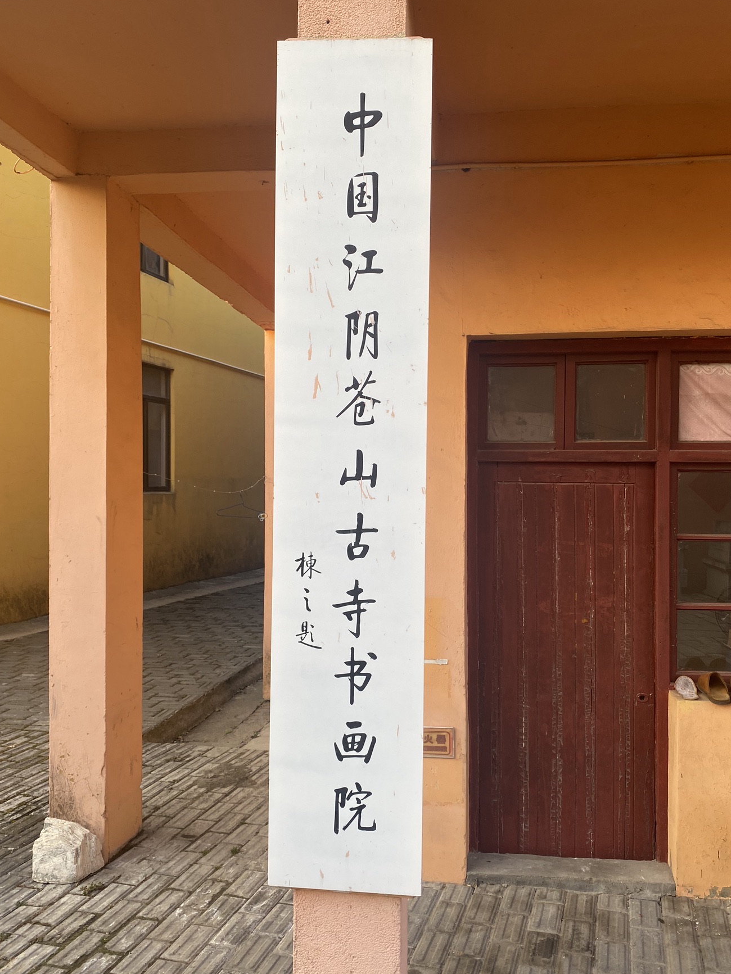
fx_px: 845
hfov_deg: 46.8
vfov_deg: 60.0
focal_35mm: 30
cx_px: 395
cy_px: 496
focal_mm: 4.25
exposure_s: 1/144
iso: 32
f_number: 1.8
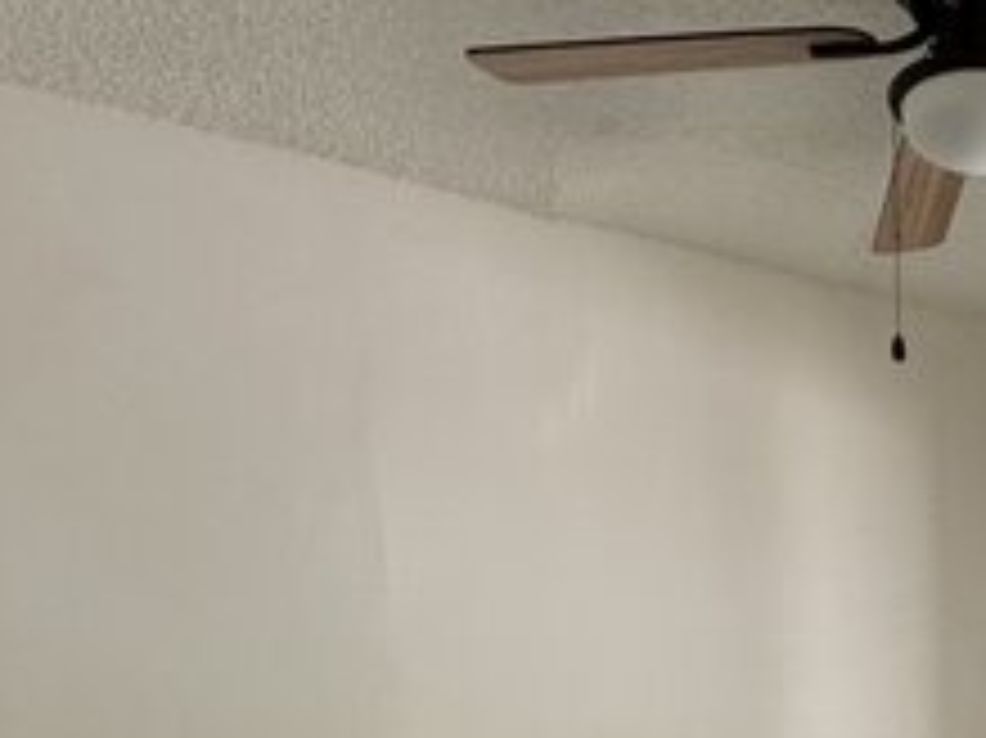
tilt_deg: -12.8
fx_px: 1167
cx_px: 1036
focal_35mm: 41
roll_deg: -0.6
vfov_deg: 28.0
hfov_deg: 39.1
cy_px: 994
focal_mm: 2.22
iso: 250
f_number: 2.2
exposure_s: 1/99
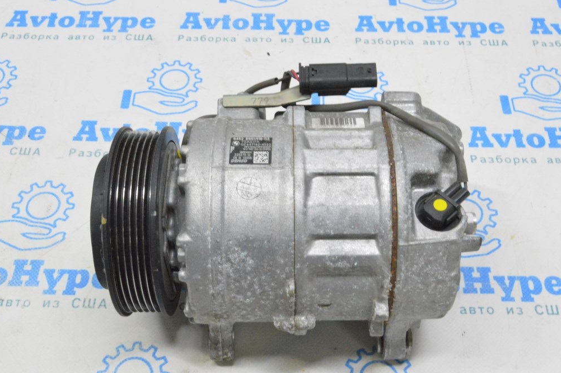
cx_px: 280
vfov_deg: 28.3
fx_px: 740
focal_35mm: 48
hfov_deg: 41.5
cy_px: 190
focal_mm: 31
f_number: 20
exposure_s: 1/20
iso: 6400
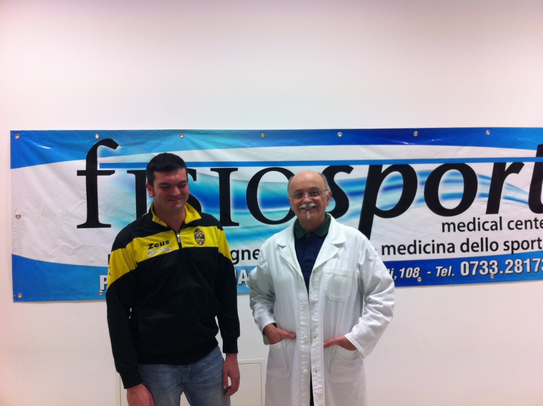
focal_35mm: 35
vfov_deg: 40.6
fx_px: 548
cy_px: 203
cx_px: 272
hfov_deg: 52.7
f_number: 2.8
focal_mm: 3.85
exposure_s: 1/24
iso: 80
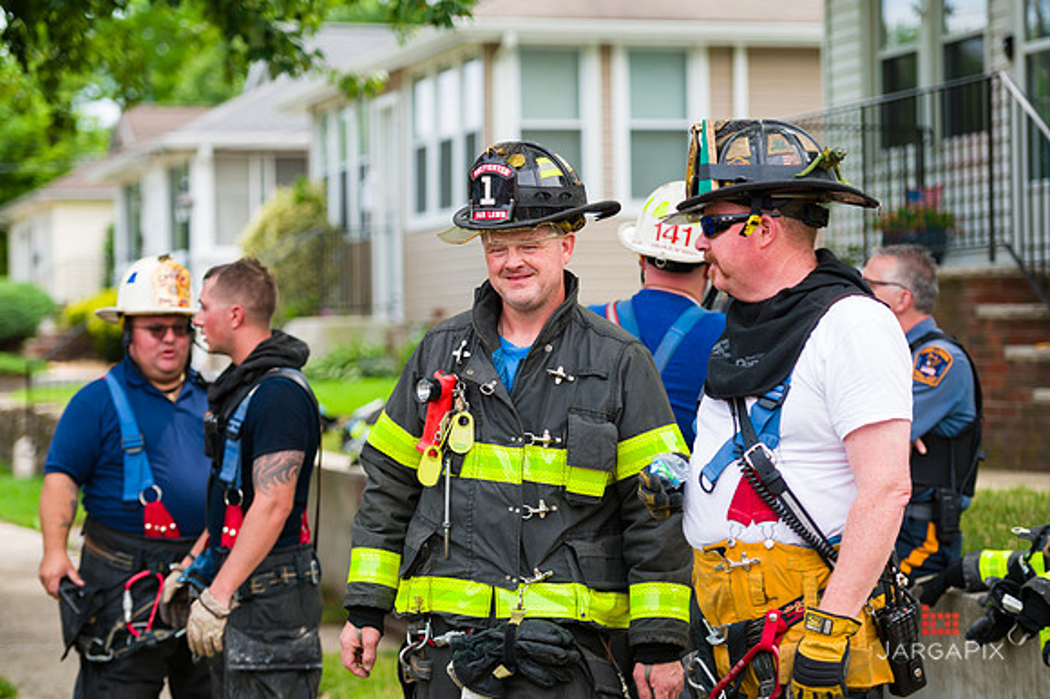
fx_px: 2857
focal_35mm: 98
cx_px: 525
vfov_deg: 13.9
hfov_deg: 20.8
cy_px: 350
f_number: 3.2
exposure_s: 1/800
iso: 200
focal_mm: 98
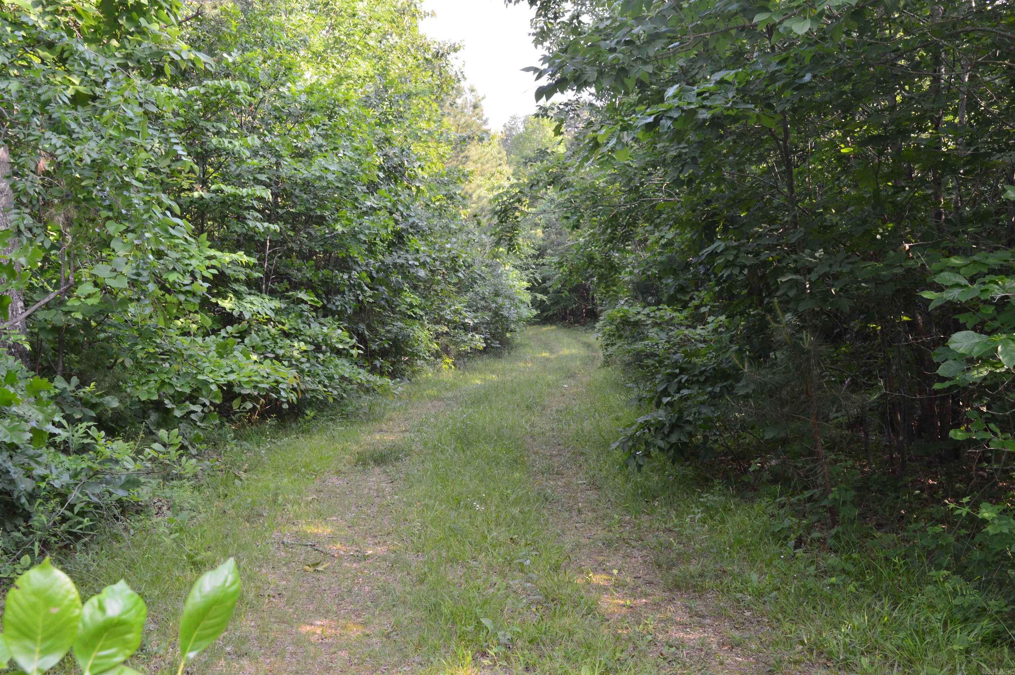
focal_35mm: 39
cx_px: 508
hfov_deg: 49.6
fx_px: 1099
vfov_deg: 34.1
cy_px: 338
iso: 400
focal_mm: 26
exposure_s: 1/80
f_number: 8
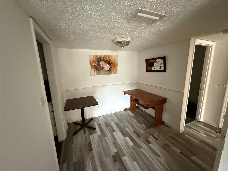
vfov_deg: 85.7
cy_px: 86
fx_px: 92
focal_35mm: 14
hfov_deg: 102.1
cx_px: 114
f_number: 2.2
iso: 1000
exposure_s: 1/60
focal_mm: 2.22
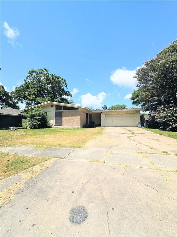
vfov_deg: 102.1
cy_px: 118
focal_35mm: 14
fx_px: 95
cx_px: 88
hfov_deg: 85.7
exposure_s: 1/2882
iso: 50
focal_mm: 2.22
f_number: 2.2
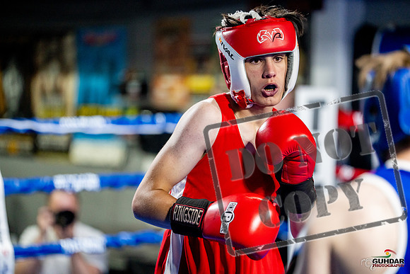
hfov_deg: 15.2
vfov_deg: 10.2
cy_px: 137
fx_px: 1538
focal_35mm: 135
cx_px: 205
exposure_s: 1/1000
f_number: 2
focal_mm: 135
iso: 4000
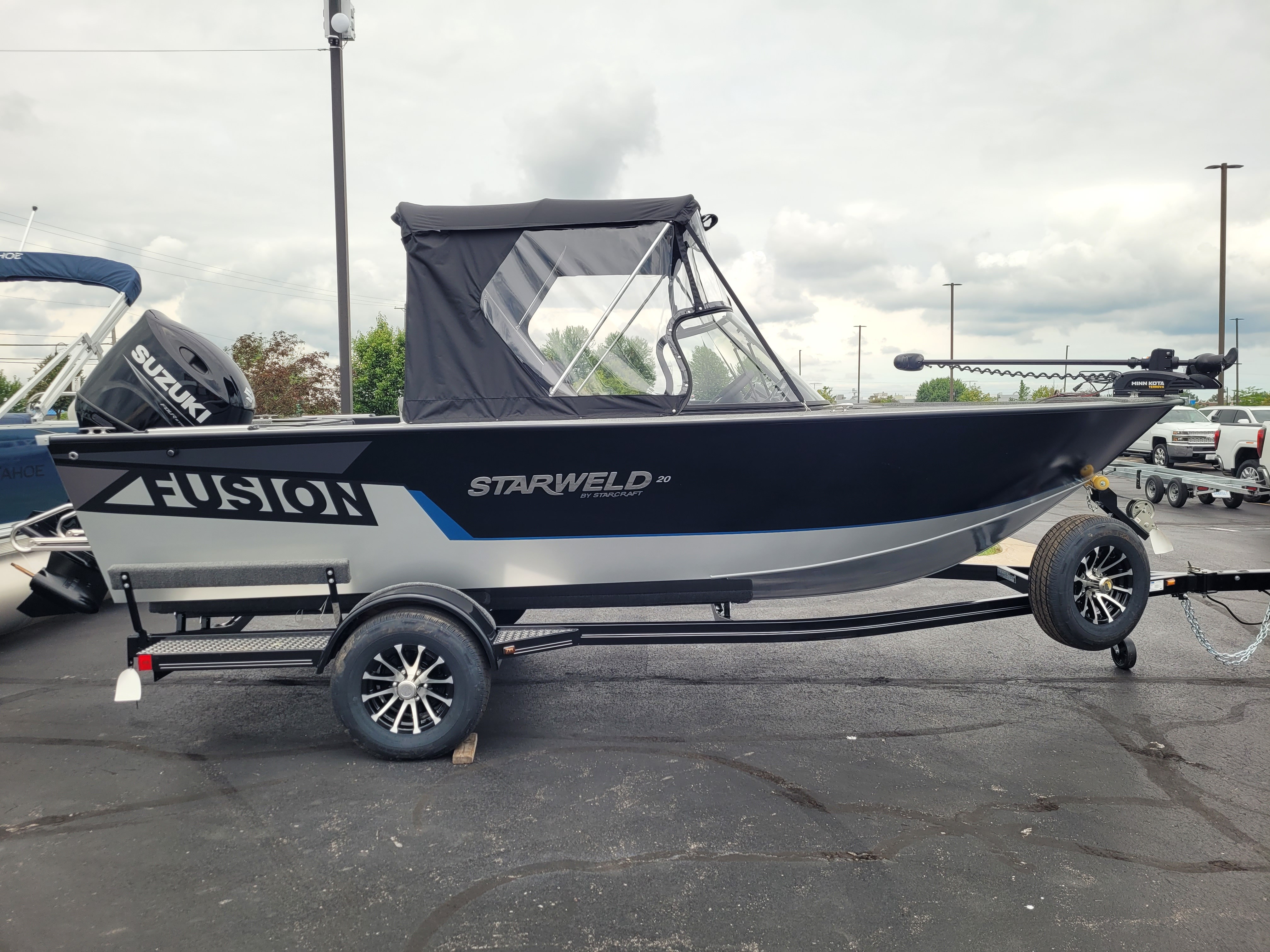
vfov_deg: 53.1
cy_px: 476
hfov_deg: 67.3
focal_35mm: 26
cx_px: 635
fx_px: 954
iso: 40
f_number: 1.8
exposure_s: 1/1686
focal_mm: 5.4
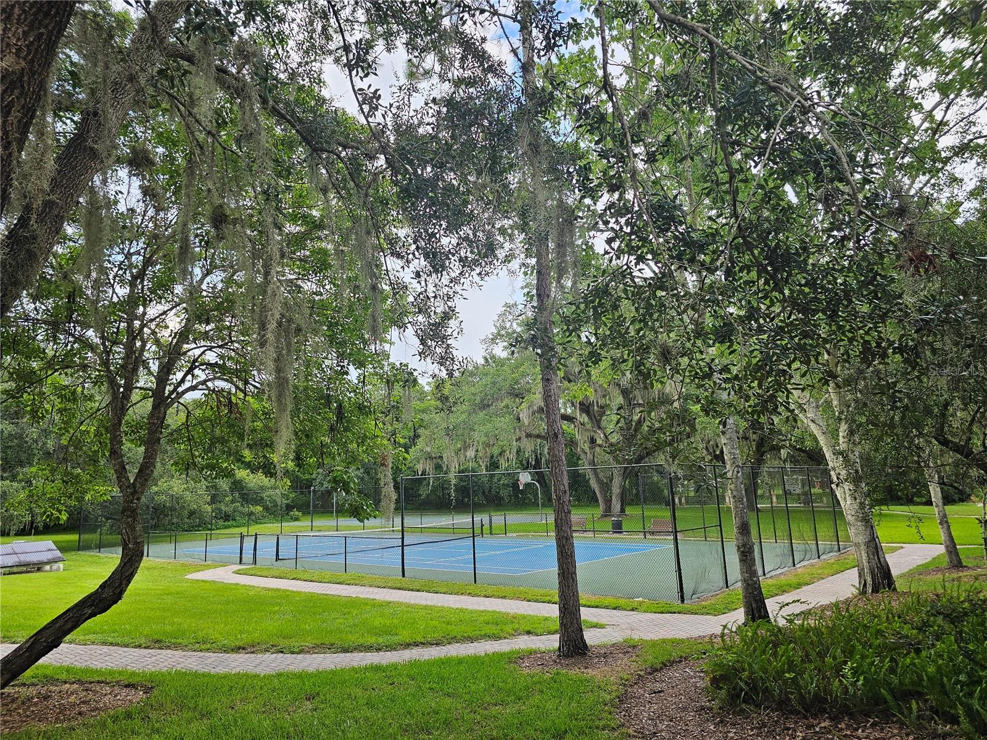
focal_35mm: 23
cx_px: 494
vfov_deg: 58.9
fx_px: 656
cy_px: 370
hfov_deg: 73.9
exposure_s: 1/180
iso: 32
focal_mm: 6.3
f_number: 1.7
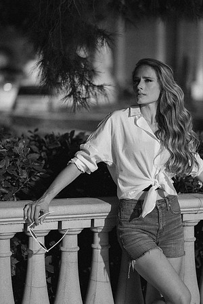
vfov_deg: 23.9
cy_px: 152
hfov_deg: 16.1
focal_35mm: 85
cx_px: 102
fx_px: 719
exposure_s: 1/6400
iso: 200
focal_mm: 85
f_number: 1.8
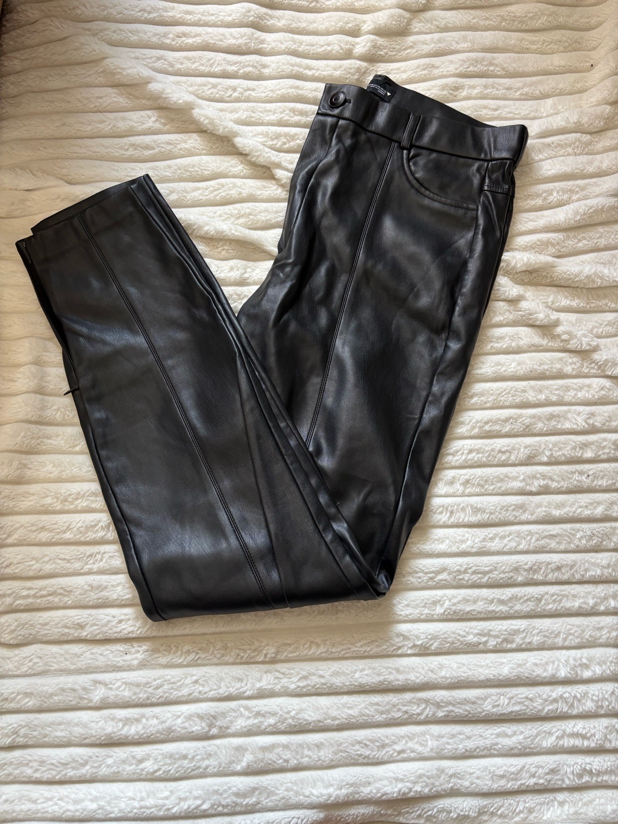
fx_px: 619
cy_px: 412
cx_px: 309
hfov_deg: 53.1
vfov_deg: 67.3
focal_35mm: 26
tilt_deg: -77.9
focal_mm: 5.96
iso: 160
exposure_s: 1/60
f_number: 1.6
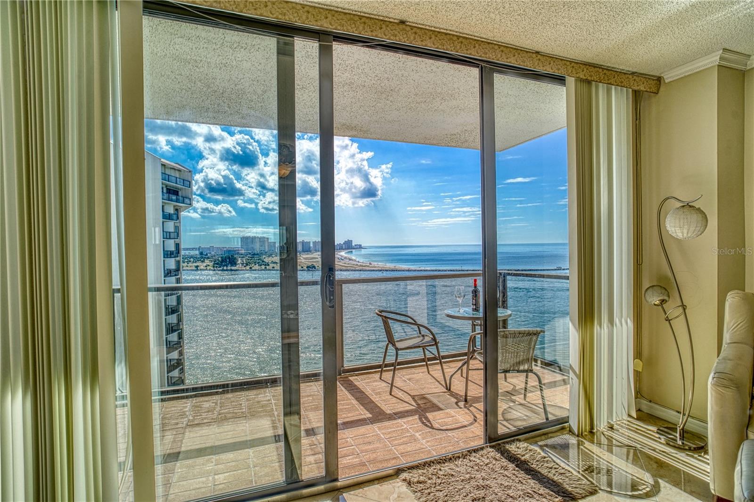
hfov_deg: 90.0
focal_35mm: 18
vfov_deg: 67.4
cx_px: 377
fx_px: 377
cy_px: 251
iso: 400
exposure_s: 1/200
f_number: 5.6
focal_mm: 18
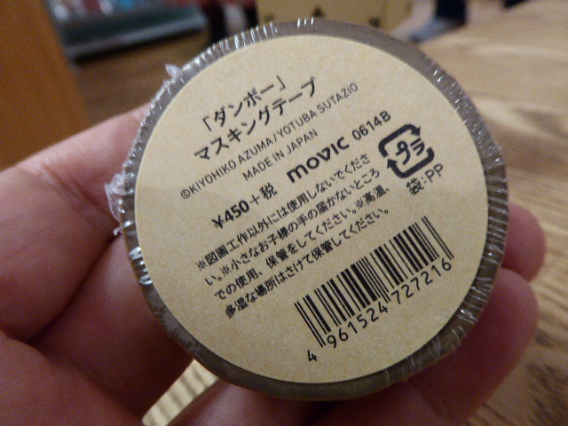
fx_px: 410
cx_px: 284
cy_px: 213
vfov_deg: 54.9
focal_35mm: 25
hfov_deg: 69.4
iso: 400
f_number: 3.3
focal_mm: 4.3
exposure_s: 1/13
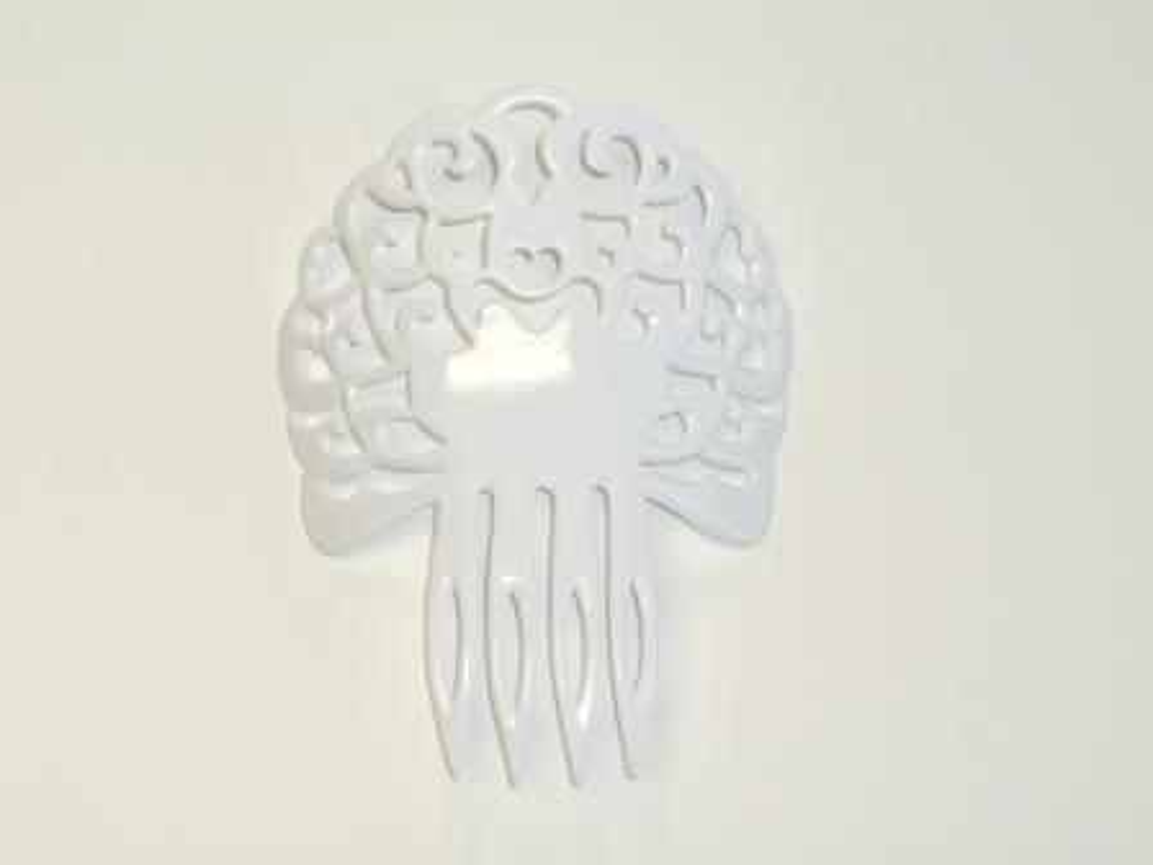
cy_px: 432
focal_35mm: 117
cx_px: 576
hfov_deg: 16.8
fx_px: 3897
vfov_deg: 12.7
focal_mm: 21
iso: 64
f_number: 5.1
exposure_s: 1/60
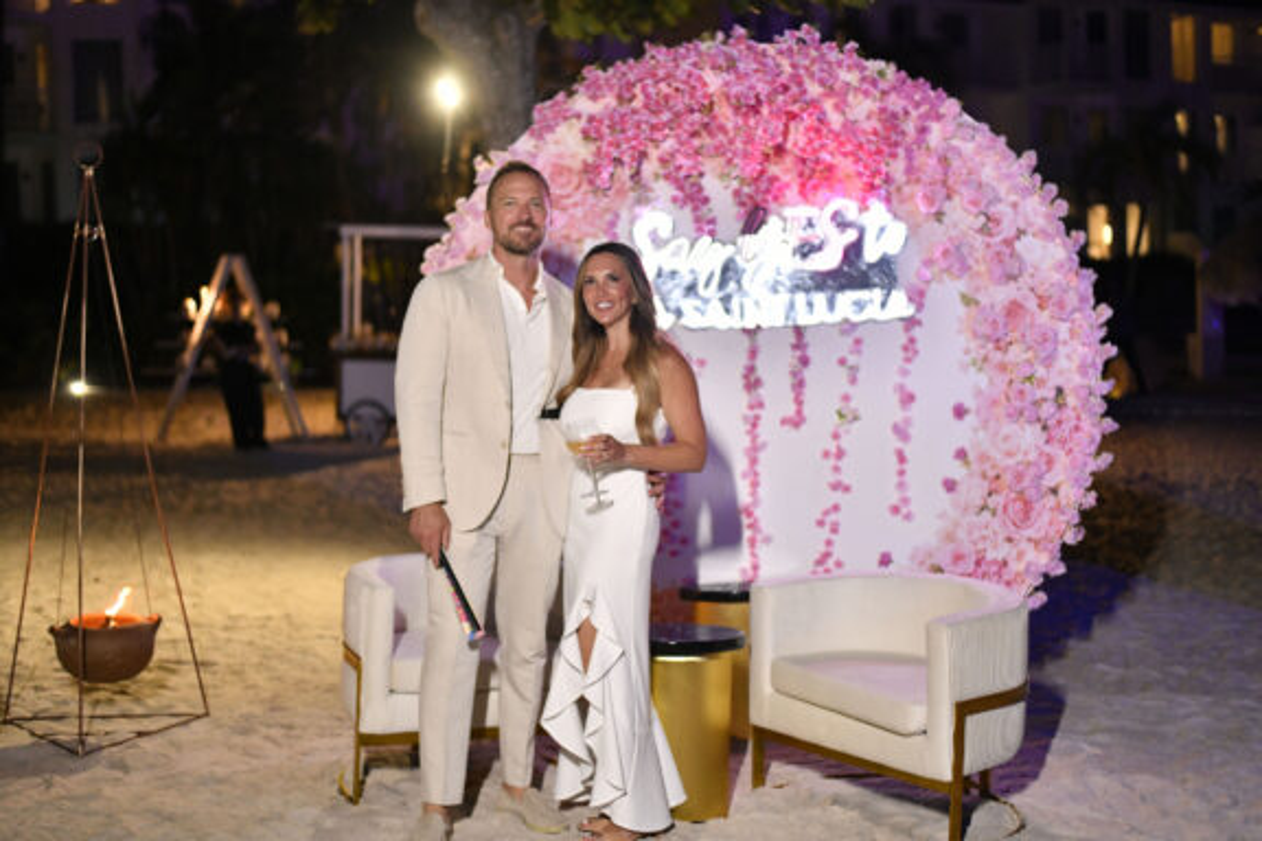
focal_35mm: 50
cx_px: 631
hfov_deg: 39.6
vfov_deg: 27.0
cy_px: 420
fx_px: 1753
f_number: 1.8
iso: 2500
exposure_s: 1/320
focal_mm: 50
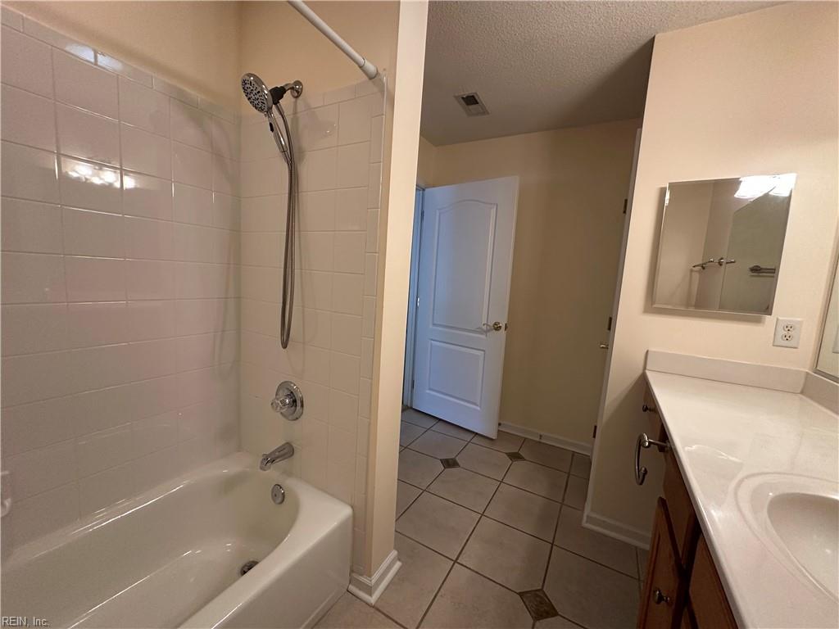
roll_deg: -3.6
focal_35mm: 14
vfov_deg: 85.7
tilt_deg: -5.5
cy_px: 314
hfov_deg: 102.1
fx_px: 339
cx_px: 420
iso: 250
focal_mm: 2.22
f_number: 2.2
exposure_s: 1/120
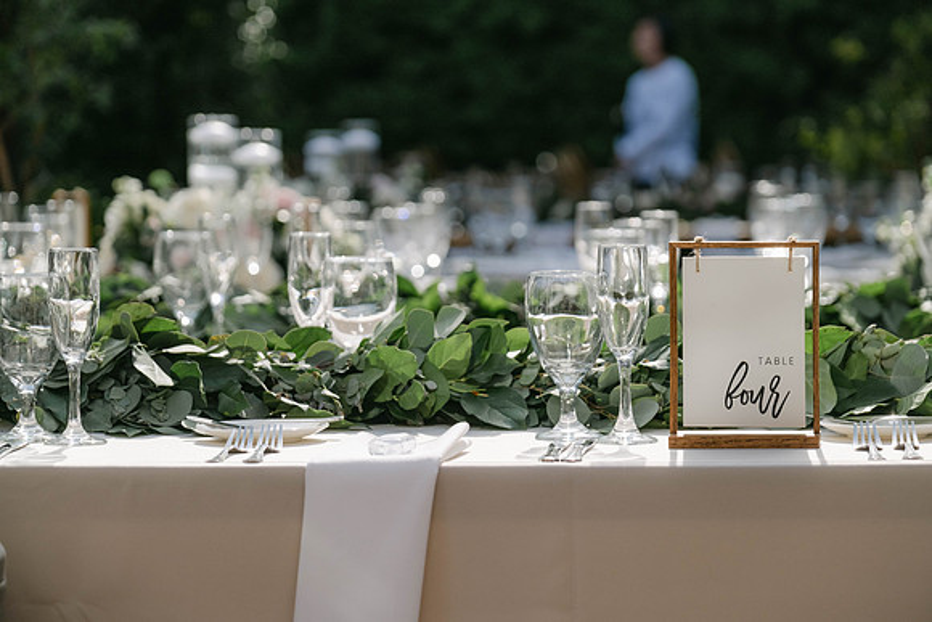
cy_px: 311
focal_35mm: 121
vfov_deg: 11.3
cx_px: 466
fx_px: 3133
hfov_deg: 16.9
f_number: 2.8
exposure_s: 1/4000
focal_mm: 80.4
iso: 320
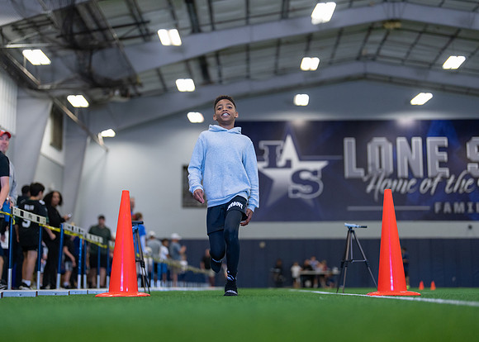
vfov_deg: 25.7
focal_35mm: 55
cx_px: 240
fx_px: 751
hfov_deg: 35.4
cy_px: 171
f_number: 1.2
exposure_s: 1/1000
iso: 1250
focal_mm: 50
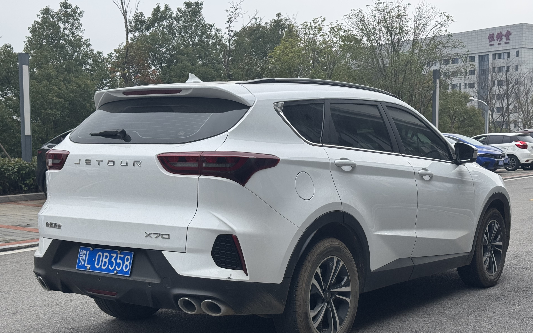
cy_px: 199
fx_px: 784
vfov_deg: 23.9
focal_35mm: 54
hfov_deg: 37.5
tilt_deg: -4.7
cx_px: 277
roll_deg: +1.1
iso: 64
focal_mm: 6.76
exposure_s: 1/995
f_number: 1.78
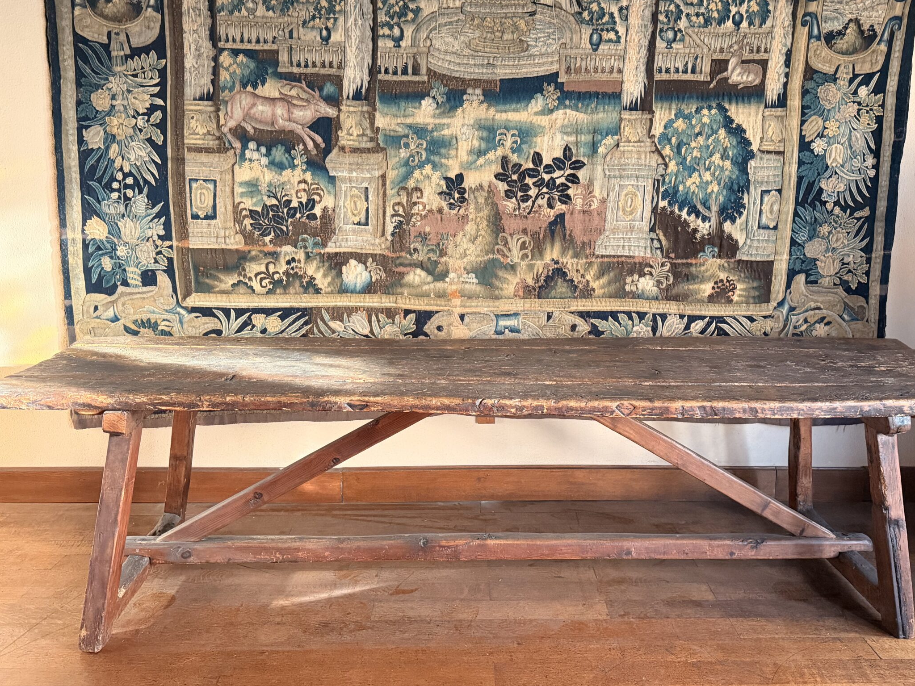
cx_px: 506
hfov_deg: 59.8
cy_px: 299
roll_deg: -0.5
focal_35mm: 30
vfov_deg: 46.7
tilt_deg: -9.9
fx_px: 793
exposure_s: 1/57
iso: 800
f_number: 1.78
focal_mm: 6.76
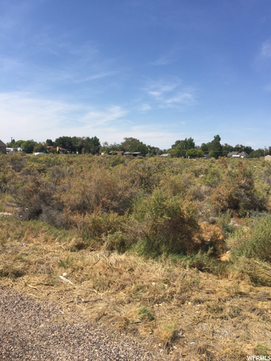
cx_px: 136
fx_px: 303
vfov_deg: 61.7
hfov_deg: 48.2
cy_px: 180
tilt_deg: -4.5
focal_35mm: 29
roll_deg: -1.5
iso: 32
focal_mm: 4.15
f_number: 2.2
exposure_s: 1/2639
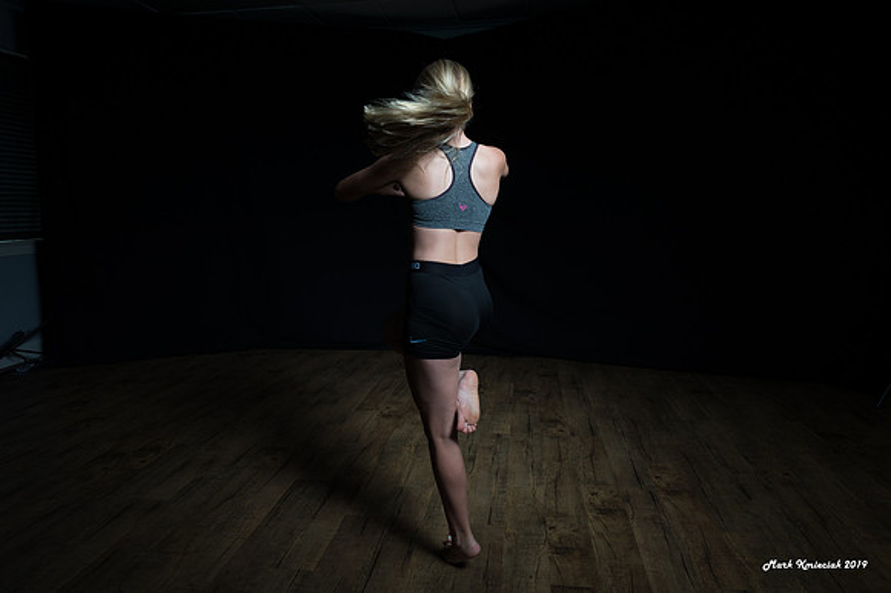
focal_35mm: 24
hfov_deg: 73.8
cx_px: 446
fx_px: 594
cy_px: 296
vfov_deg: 53.1
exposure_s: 1/250
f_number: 9
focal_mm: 24
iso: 200
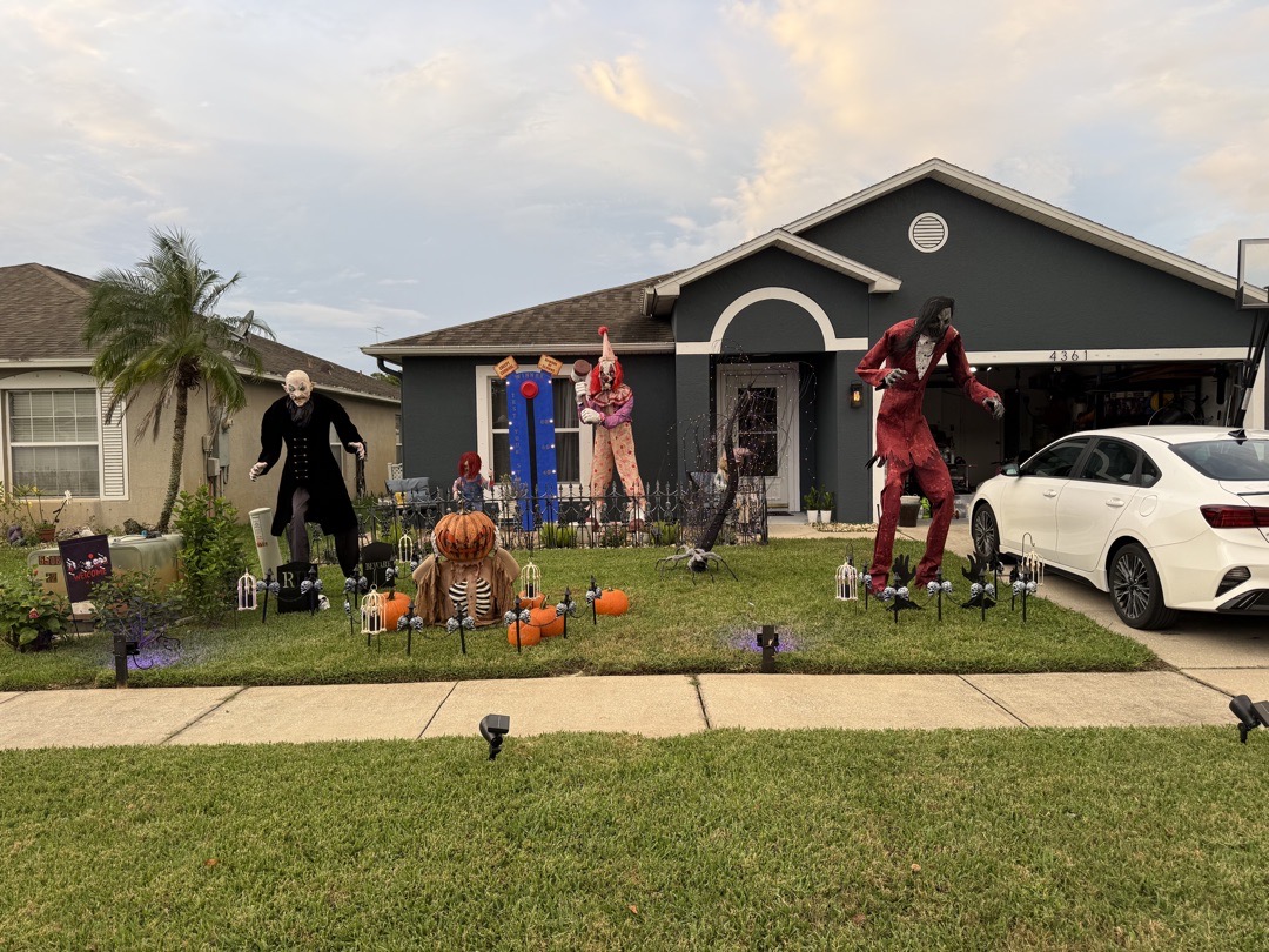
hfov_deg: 71.6
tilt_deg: -1.3
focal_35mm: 24
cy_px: 476
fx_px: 880
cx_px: 634
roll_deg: +1.5
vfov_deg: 56.8
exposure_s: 1/177
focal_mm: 6.76
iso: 64
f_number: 1.78
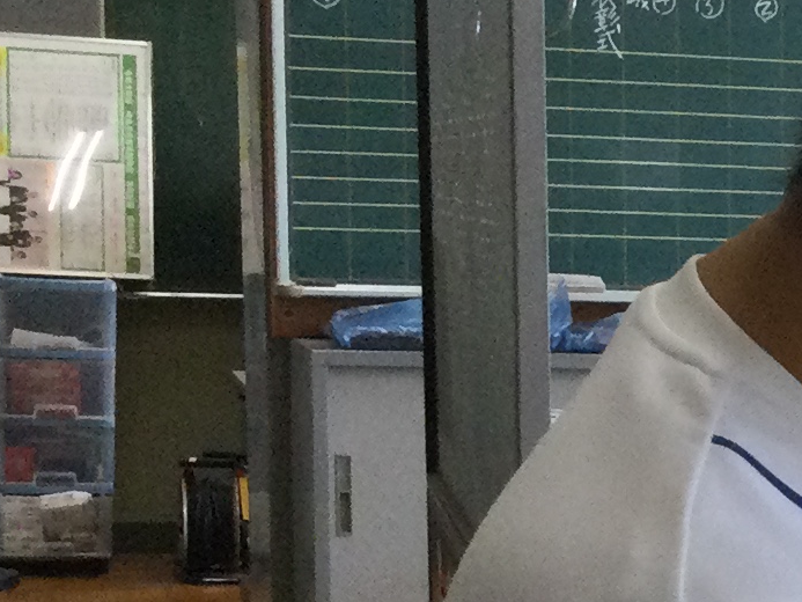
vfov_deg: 10.0
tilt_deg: -8.5
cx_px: 1471
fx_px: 3383
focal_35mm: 146
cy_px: 678
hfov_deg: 12.3
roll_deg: -2.6
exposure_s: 1/30
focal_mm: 3.3
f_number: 2.4
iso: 32
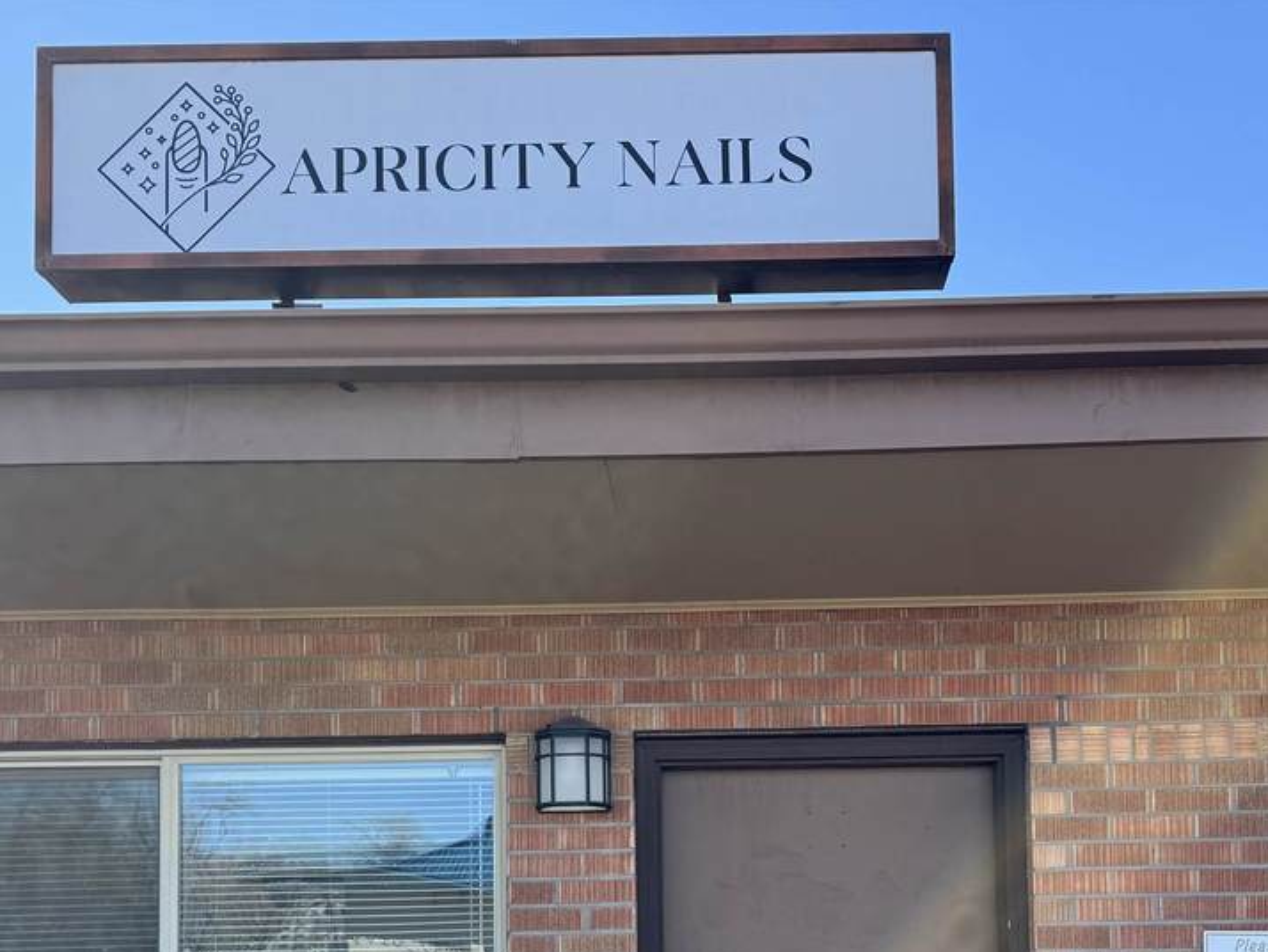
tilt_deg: +3.1
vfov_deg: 32.1
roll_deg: +0.9
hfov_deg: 43.8
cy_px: 849
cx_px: 709
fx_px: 1576
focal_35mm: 43
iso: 80
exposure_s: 1/1026
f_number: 1.78
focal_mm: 6.76
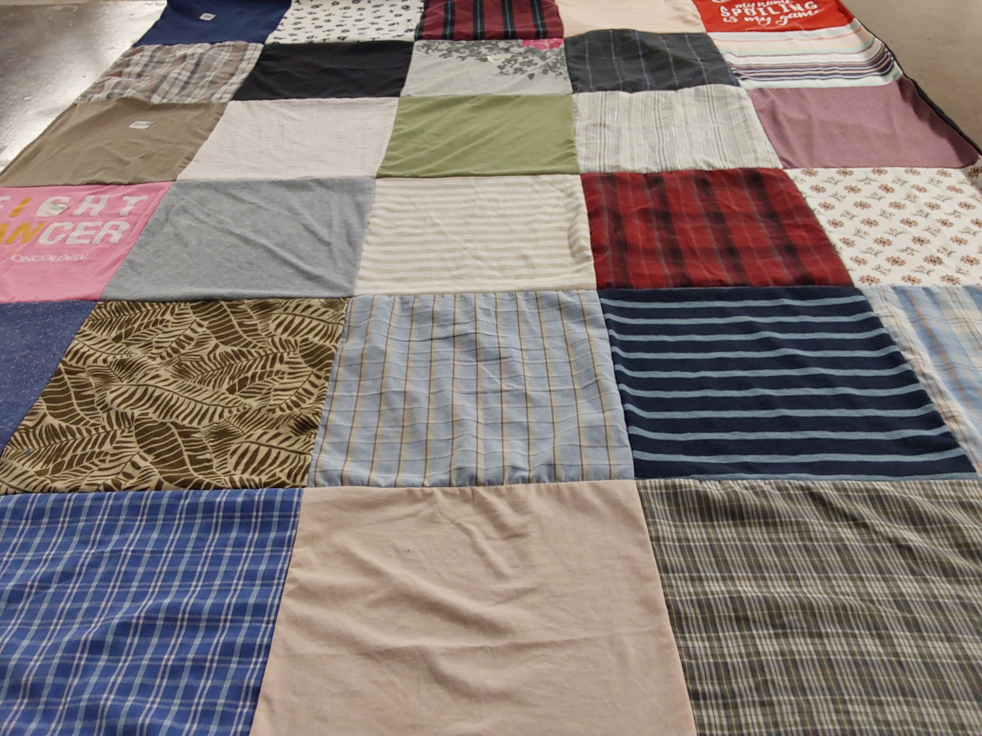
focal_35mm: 28
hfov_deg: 63.4
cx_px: 491
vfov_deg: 49.7
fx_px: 794
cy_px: 368
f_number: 1.9
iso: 100
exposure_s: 1/60
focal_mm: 2.91
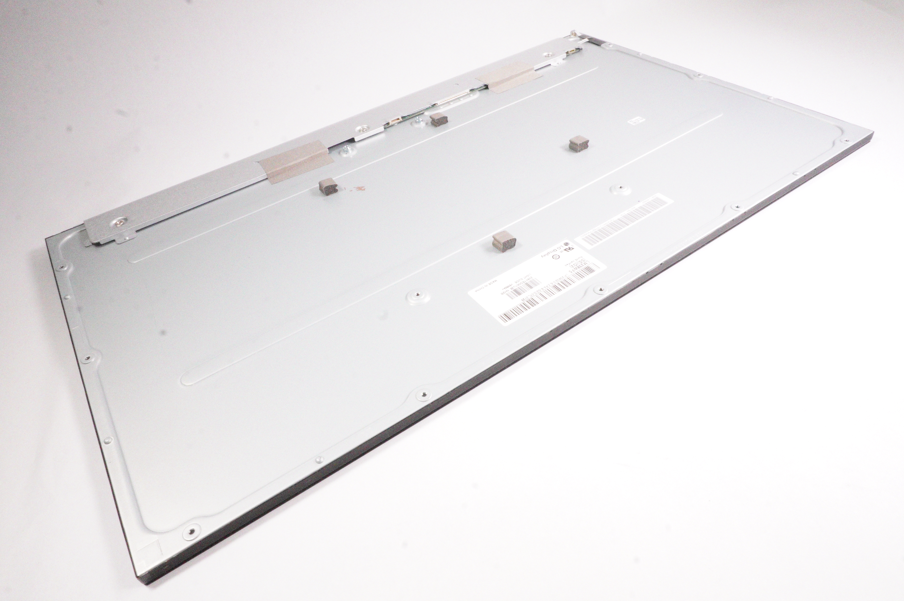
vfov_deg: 53.0
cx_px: 452
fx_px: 602
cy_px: 300
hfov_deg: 73.8
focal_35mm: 24
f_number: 22
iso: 12800
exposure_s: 1/200
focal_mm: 16
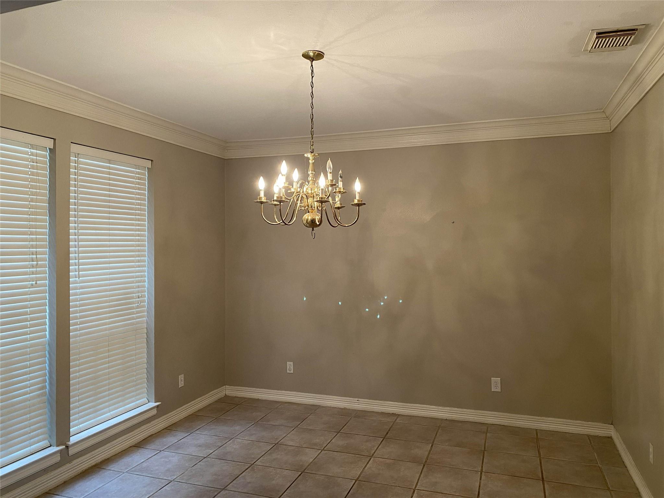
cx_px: 332
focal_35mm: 26
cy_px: 249
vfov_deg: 53.1
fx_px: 499
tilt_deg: +0.0
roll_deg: -0.3
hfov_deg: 67.3
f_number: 1.8
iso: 80
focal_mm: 4.25
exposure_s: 1/60
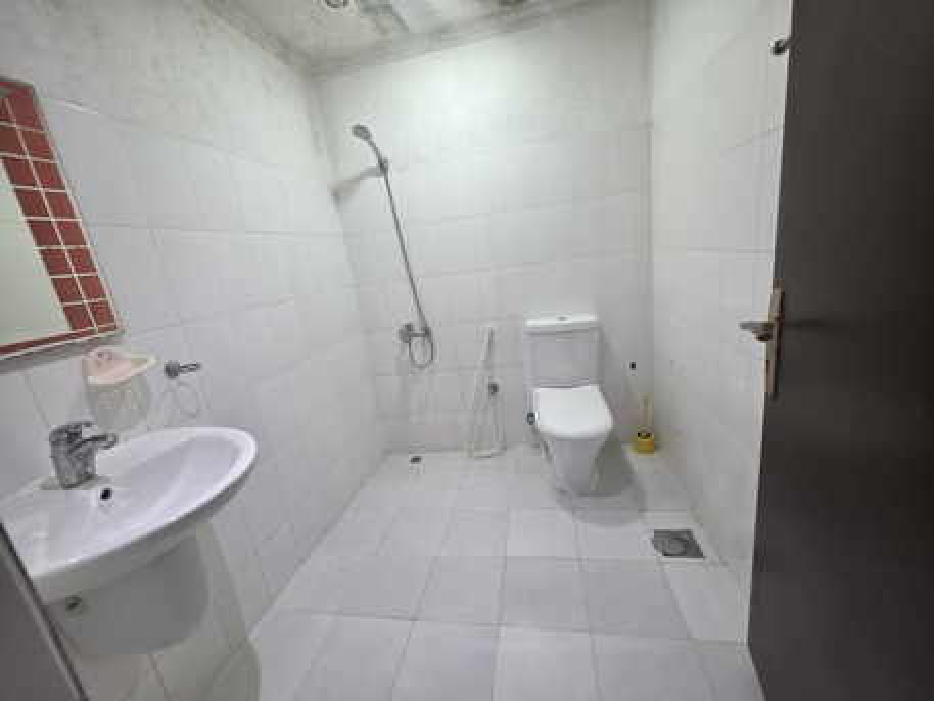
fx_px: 351
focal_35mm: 13
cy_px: 350
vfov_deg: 89.9
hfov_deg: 106.2
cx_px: 467
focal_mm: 2.2
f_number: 1.9
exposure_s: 1/100
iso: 160
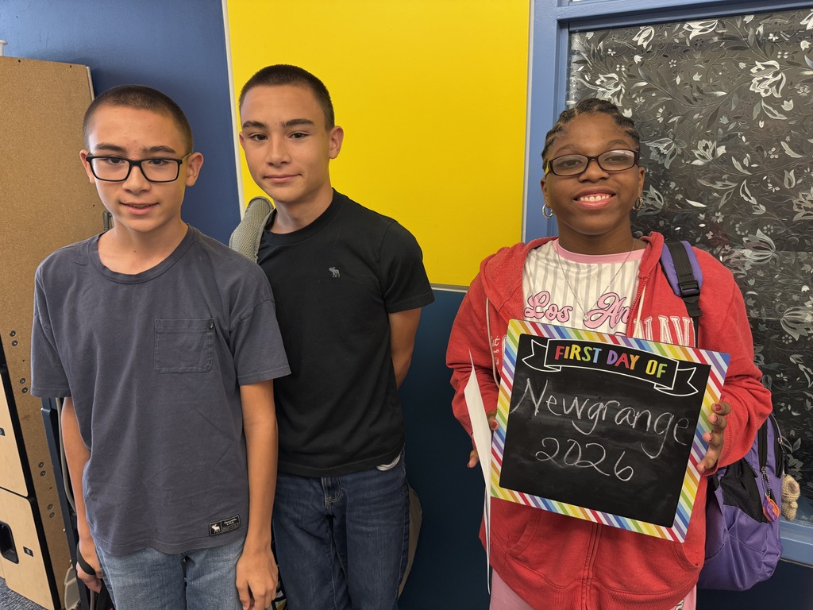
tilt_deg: -14.7
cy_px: 305
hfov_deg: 71.6
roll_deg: +0.7
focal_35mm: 24
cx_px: 406
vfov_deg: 56.8
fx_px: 564
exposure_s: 1/55
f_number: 1.78
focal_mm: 6.76
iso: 200
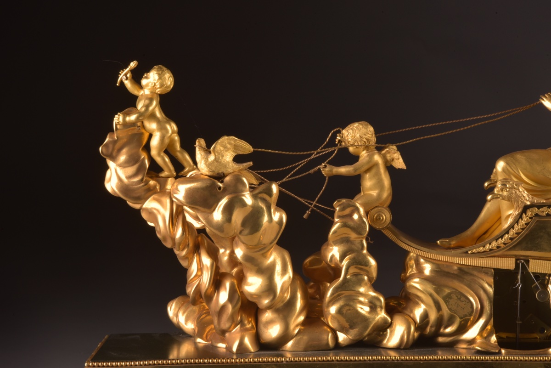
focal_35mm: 170
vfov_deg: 8.1
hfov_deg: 12.1
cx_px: 276
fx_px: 2603
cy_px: 184
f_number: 25
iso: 400
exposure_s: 1/125
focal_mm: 170
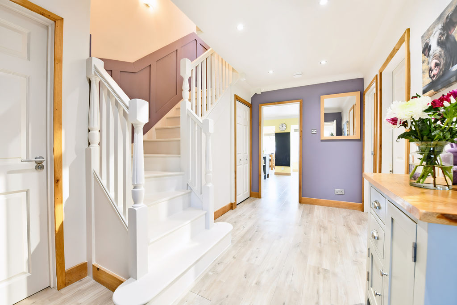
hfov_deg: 104.2
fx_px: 178
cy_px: 152
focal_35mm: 14
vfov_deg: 81.2
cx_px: 228
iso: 250
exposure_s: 1/15
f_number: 8
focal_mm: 14
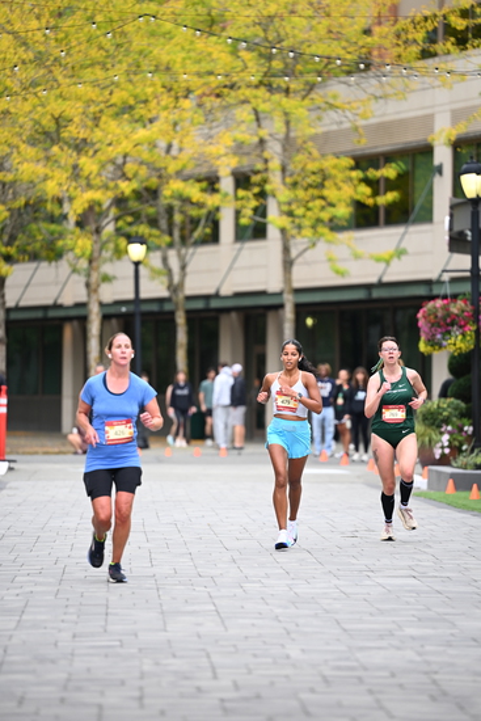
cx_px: 240
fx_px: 3505
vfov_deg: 11.7
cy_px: 360
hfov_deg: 7.9
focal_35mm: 175
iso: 640
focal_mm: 175
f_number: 2.8
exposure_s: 1/1600
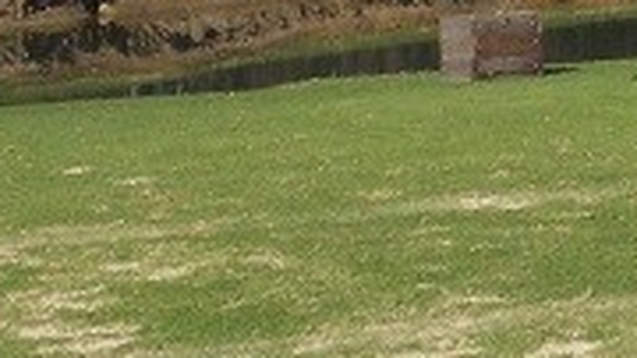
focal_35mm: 184
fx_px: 3106
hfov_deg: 11.0
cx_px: 1136
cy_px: -461
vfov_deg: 6.3
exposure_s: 1/800
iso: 80
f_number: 3.9
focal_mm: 6.9
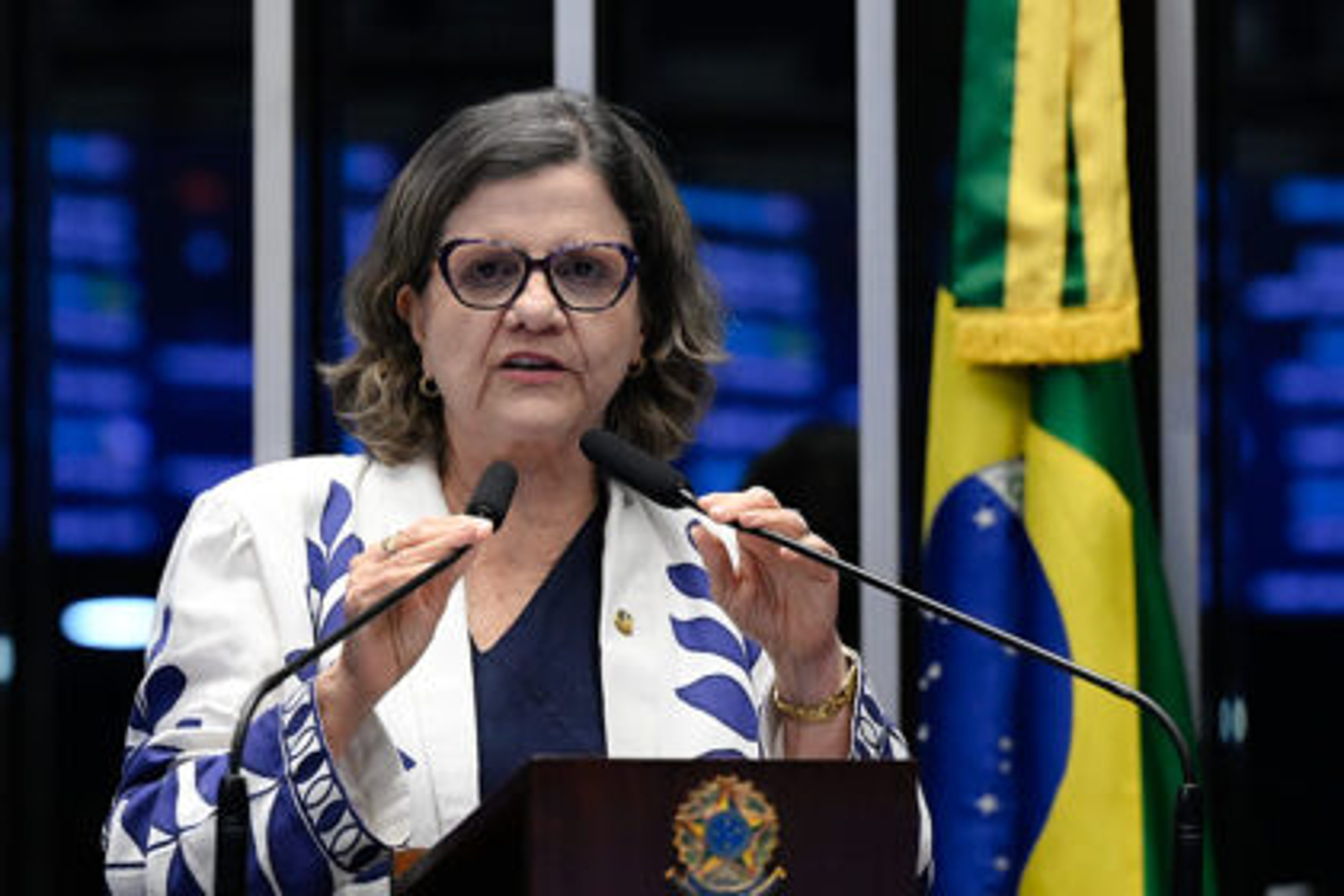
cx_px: 672
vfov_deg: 6.5
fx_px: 7839
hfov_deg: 9.8
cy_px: 448
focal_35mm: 210
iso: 5000
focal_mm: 140
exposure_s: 1/200
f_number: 4
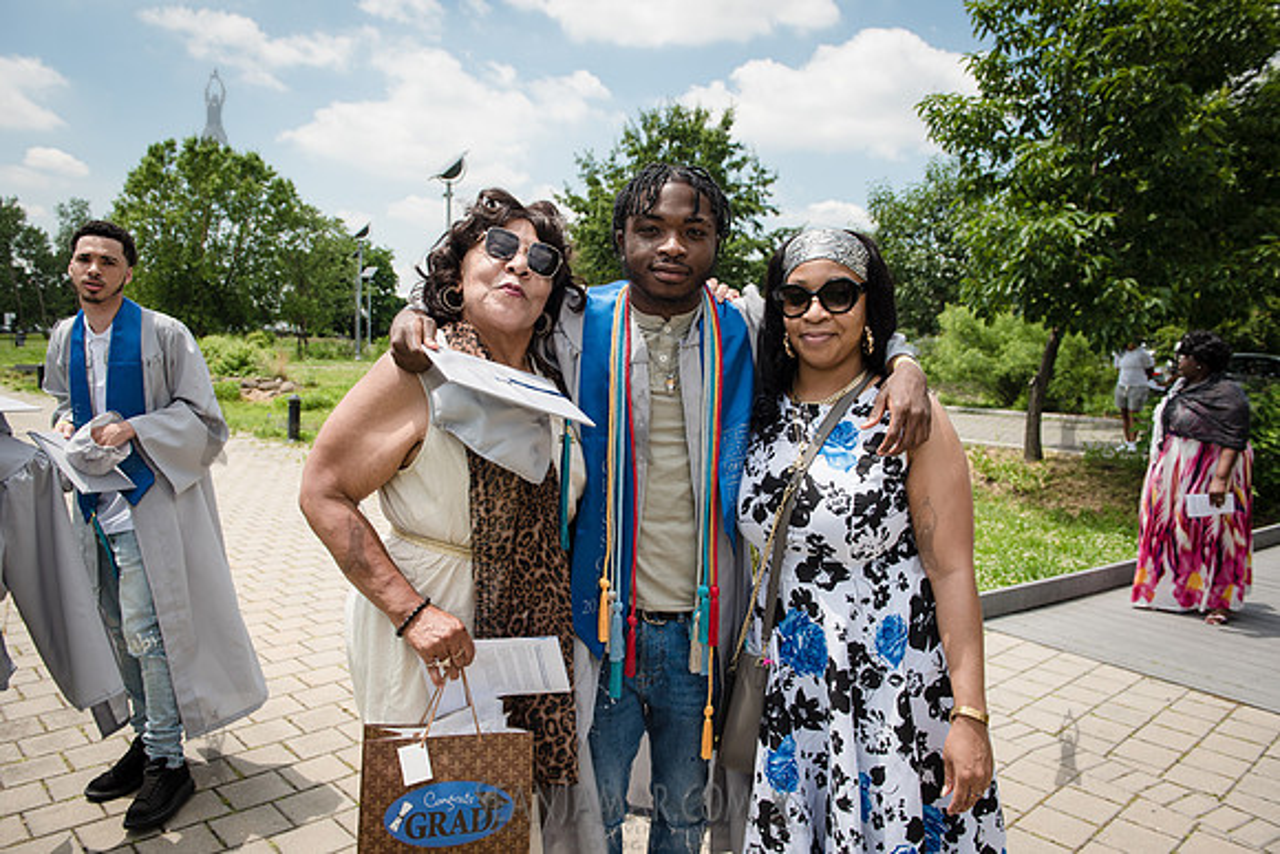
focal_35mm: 27
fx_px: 960
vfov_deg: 48.0
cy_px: 427
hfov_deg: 67.4
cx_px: 640
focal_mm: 27
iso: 200
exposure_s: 1/1000
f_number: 5.6
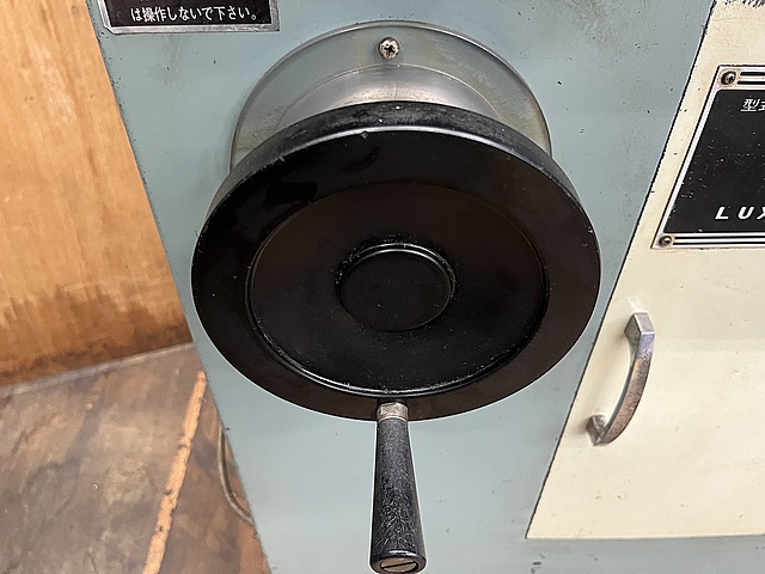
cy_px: 287
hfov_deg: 67.3
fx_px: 575
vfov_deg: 53.1
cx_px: 382
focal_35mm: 26
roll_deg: +1.2
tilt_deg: -42.9
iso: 500
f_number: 1.6
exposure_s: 1/55
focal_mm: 5.1
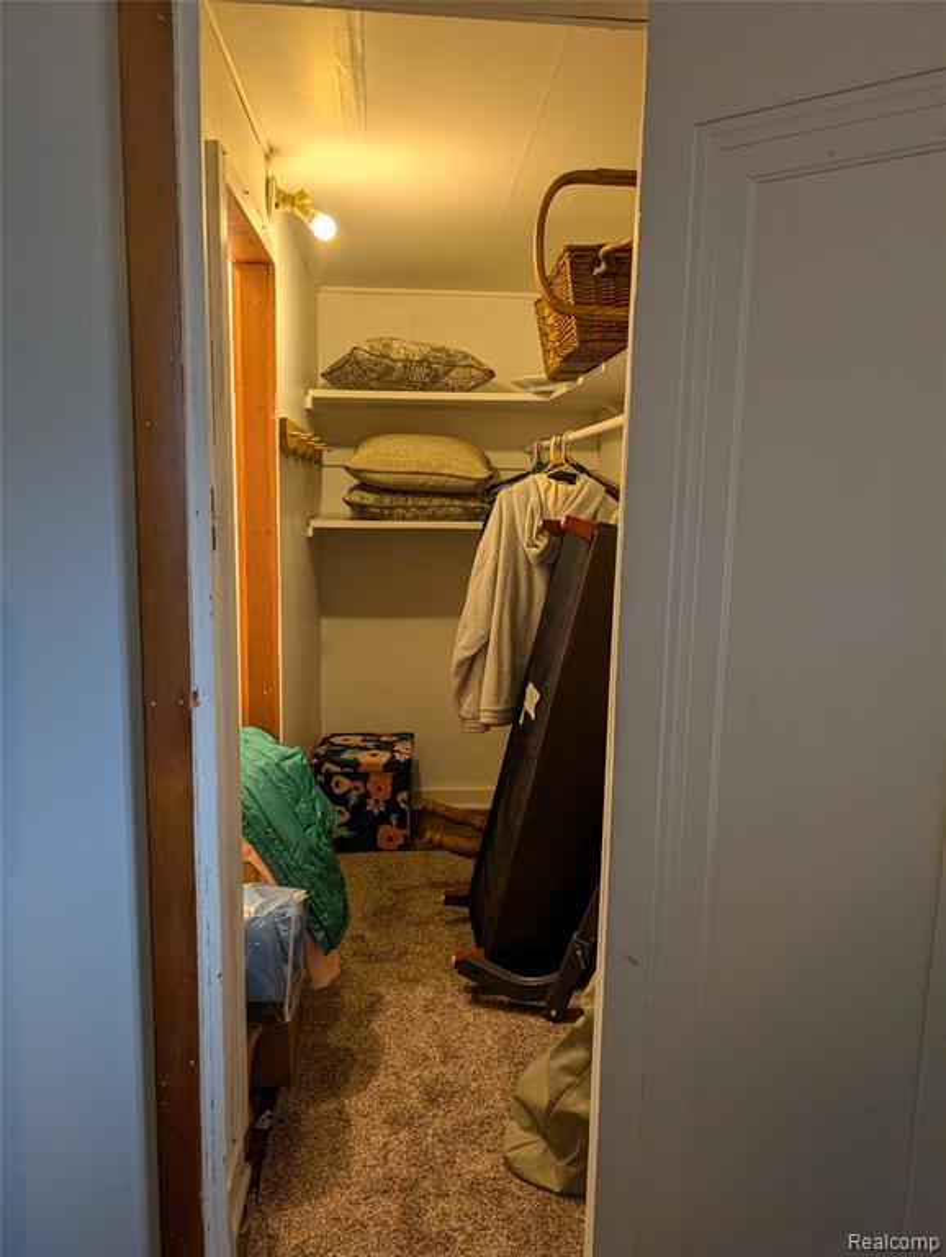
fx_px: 873
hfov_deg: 56.9
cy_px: 628
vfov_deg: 71.5
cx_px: 473
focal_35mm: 24
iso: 34
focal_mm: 6.9
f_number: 1.68
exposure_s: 1/120
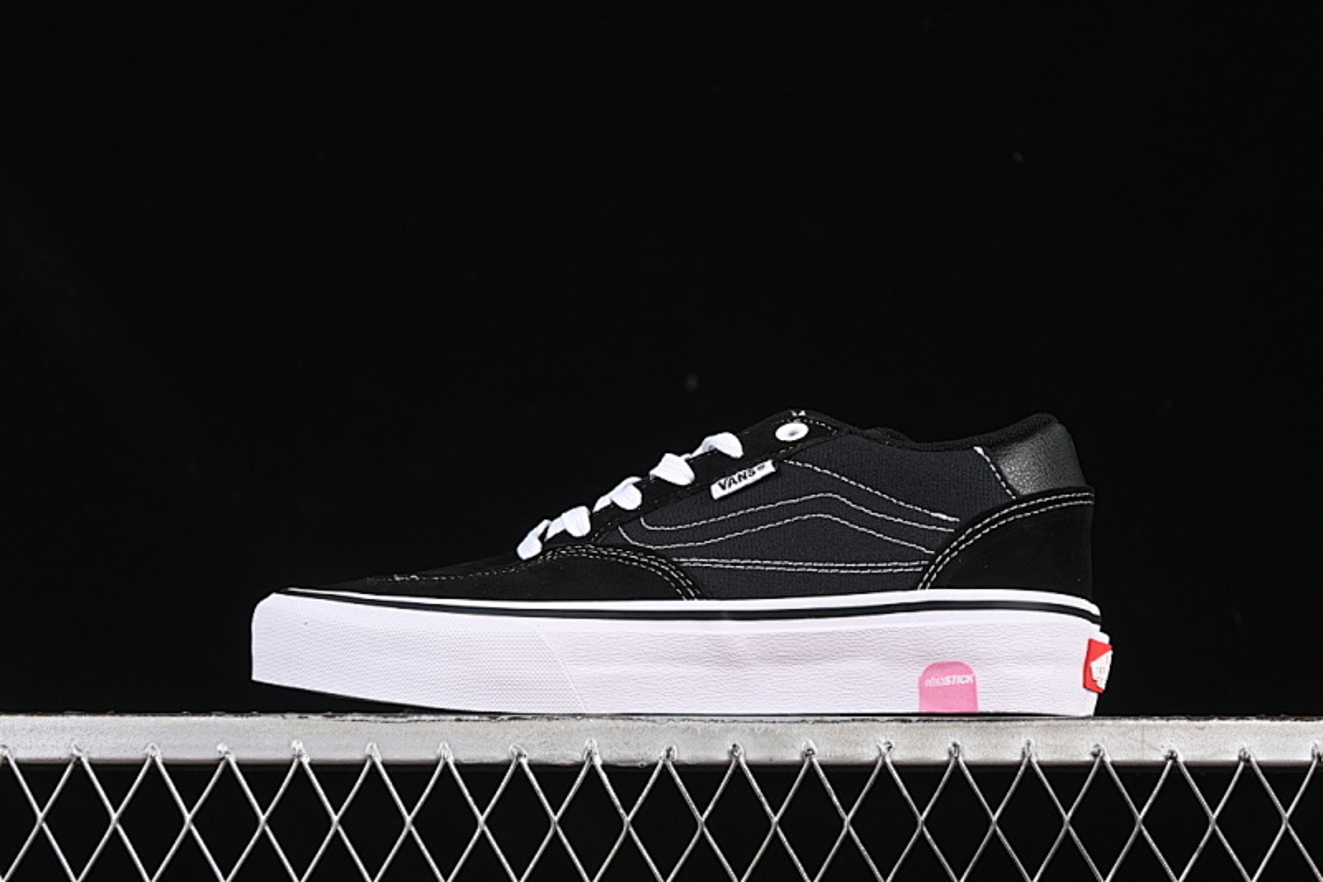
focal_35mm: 75
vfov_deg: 18.2
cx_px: 662
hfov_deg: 27.0
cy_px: 441
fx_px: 2756
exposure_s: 1/60
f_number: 6.3
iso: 160
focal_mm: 50
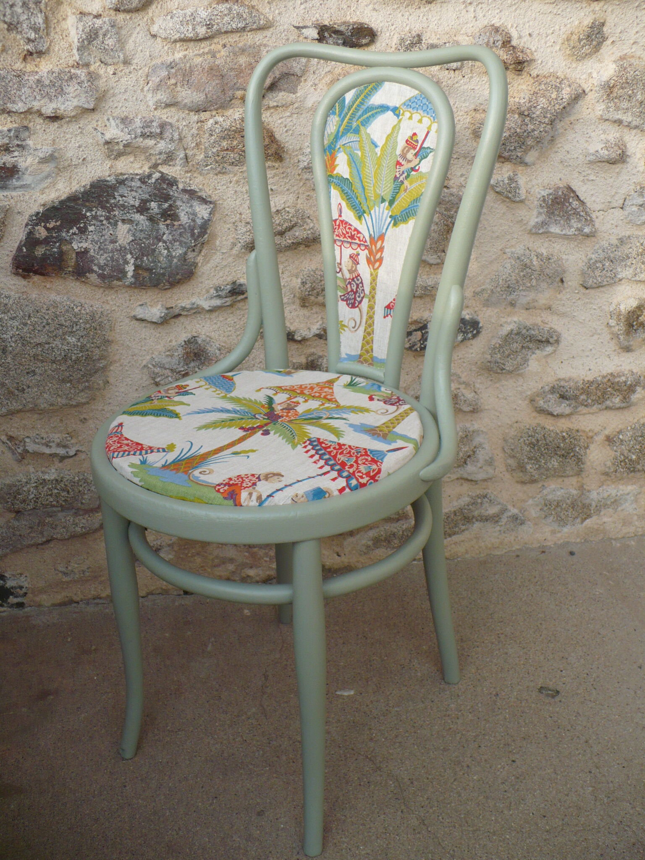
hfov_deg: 38.7
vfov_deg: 50.1
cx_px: 322
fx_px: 919
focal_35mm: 37
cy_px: 430
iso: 100
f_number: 2.8
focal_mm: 6.1
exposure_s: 1/250
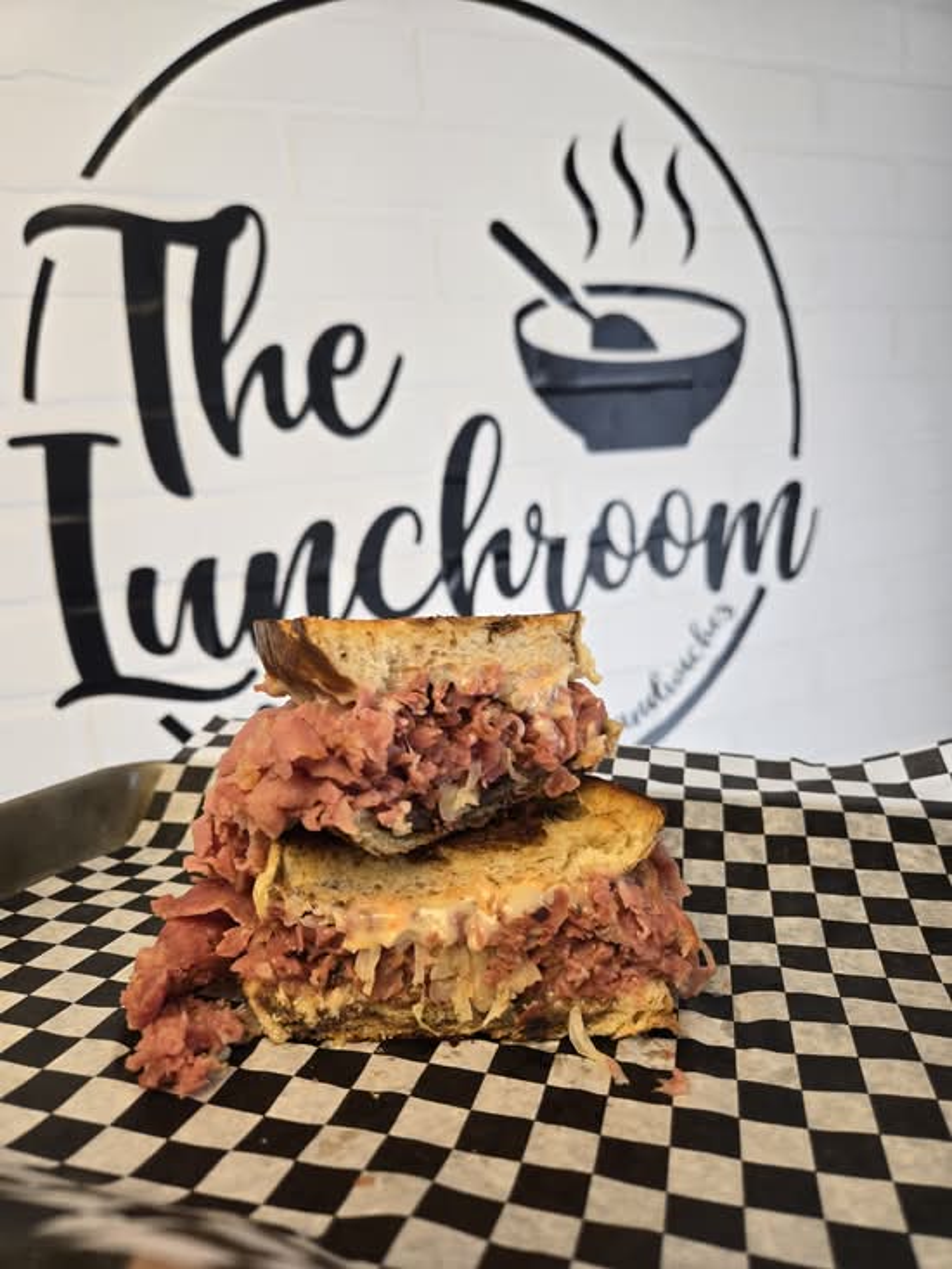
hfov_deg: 58.9
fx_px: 843
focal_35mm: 23
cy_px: 634
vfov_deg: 73.9
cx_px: 476
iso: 80
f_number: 1.8
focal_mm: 5.4
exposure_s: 1/120
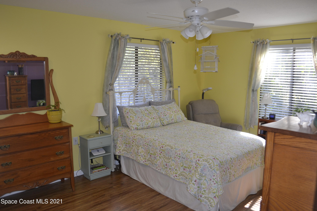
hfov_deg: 67.4
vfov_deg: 47.9
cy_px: 106
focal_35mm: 27
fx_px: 238
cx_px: 158
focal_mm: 18
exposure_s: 1/125
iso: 320
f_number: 4
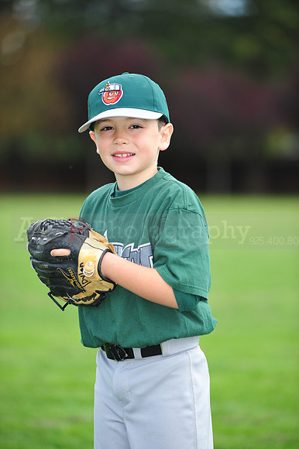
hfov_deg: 6.9
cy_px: 224
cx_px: 150
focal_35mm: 200
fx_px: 2494
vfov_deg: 10.3
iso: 400
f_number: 4
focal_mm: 200
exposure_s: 1/1000
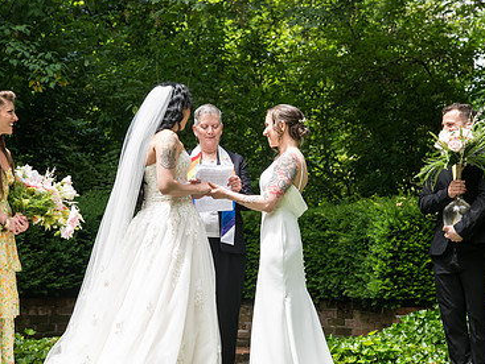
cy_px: 155
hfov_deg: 23.0
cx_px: 285
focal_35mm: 85
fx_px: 1192
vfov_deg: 17.4
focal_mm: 56
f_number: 5
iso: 500
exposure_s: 1/400
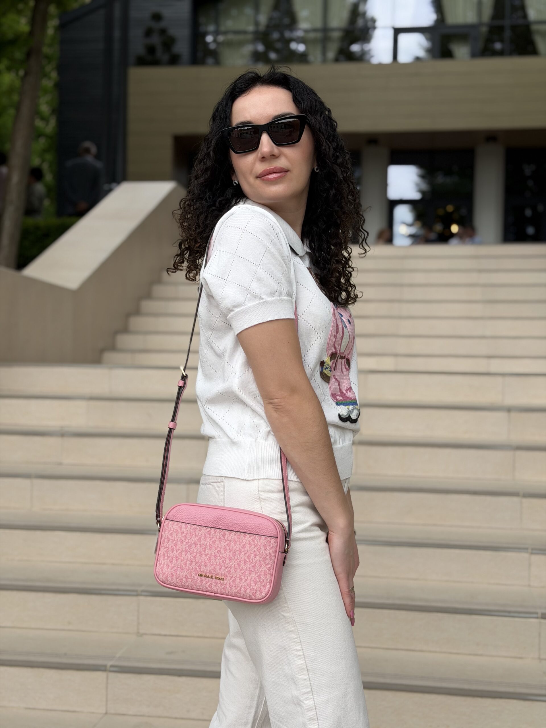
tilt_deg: +0.5
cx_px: 273
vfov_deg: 39.7
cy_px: 364
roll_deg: -1.6
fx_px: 1009
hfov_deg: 30.3
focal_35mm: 48
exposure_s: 1/1543
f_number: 1.78
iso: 64
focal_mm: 6.76
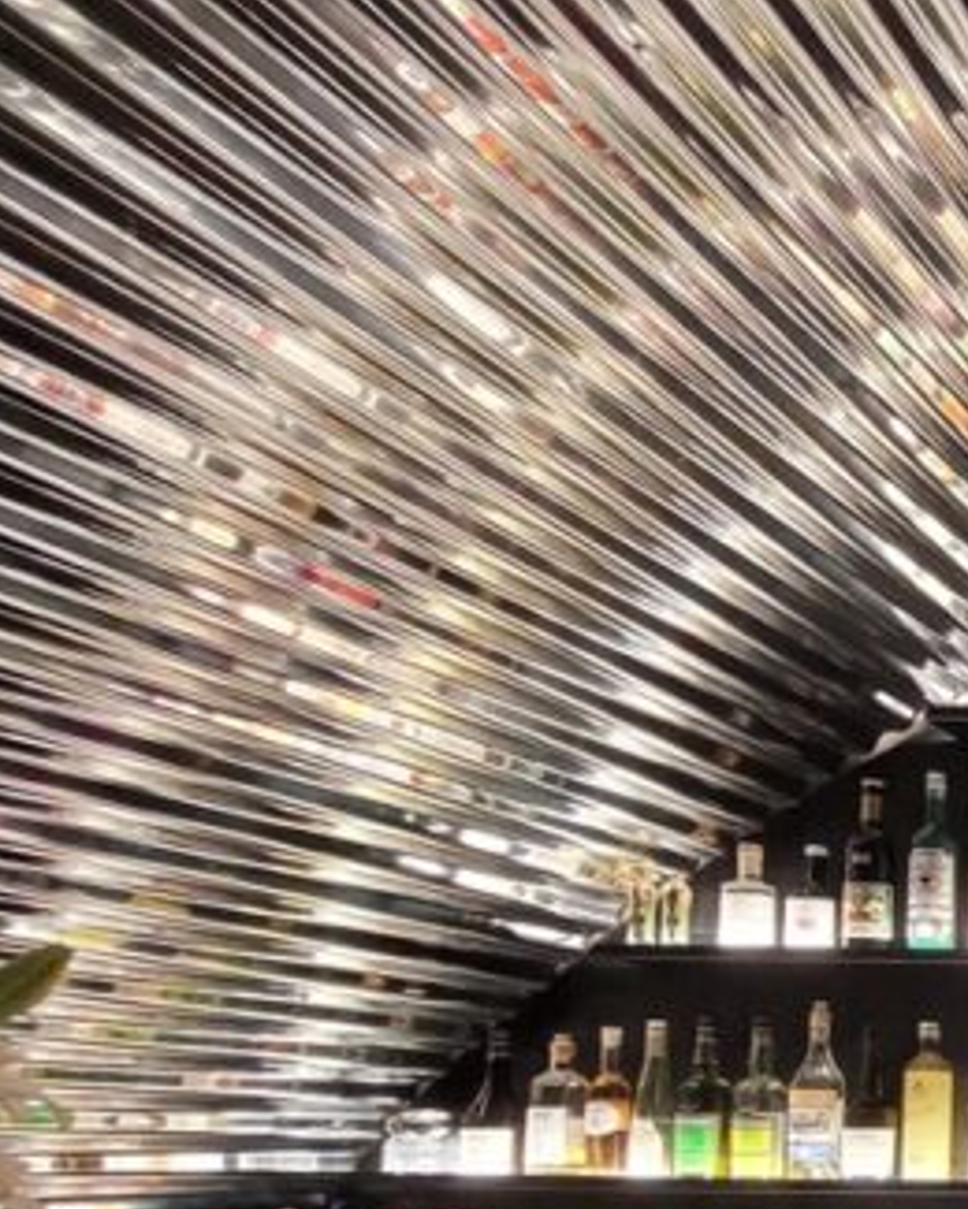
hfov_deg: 22.6
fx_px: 1432
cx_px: 1716
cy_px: 1086
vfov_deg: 42.1
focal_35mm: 40
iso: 250
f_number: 2.2
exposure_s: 1/50
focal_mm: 1.74
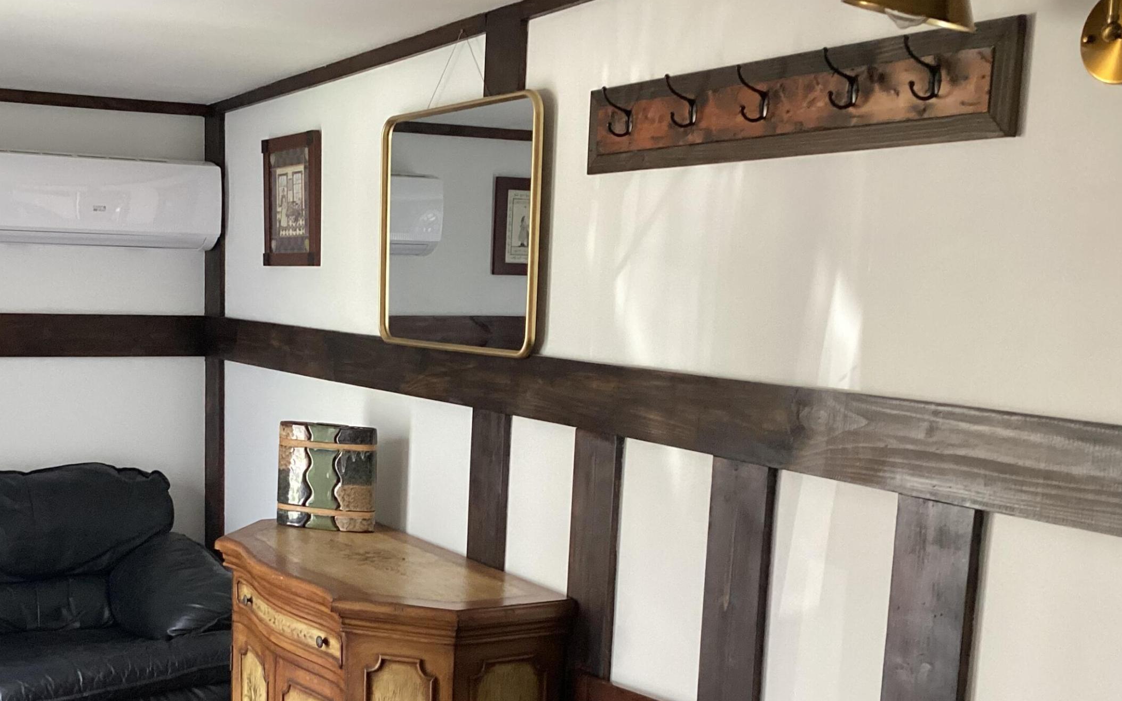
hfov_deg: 43.9
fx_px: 1376
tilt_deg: -11.8
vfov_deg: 28.3
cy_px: 503
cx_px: 409
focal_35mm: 45
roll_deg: -1.9
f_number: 2.4
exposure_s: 1/60
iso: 320
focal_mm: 3.3
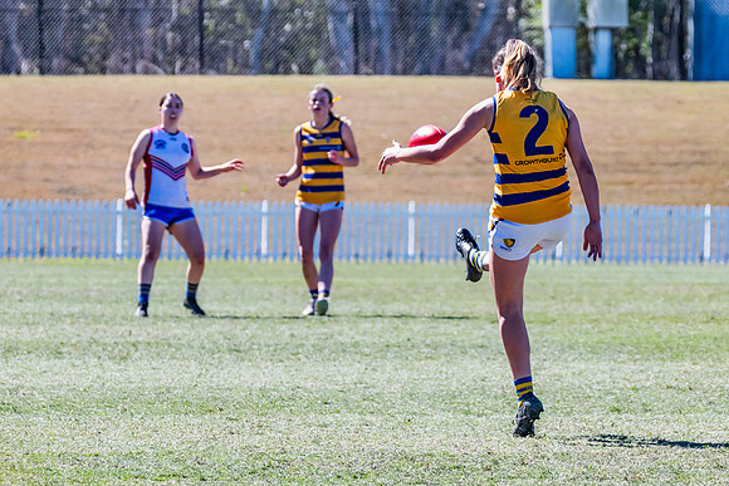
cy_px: 170
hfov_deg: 4.8
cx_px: 516
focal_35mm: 428
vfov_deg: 3.2
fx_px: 8662
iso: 800
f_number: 7.1
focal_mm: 240
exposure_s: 1/1600
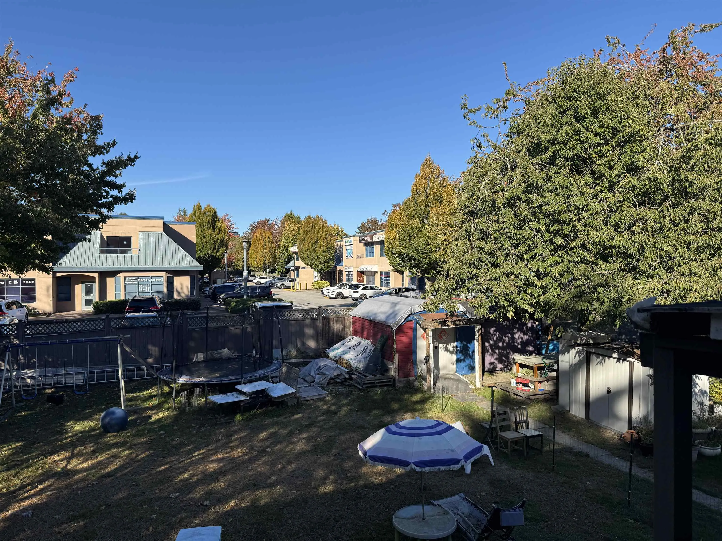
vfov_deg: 56.8
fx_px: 501
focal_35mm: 24
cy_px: 270
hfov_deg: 71.6
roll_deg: +0.5
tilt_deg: -0.3
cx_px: 361
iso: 80
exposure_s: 1/3413
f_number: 1.78
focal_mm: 6.76
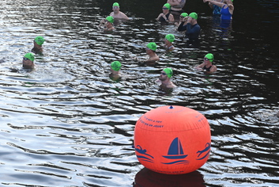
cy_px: 58
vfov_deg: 12.6
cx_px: 130
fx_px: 845
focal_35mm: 109
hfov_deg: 18.7
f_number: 5.6
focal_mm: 70
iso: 180
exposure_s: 1/250
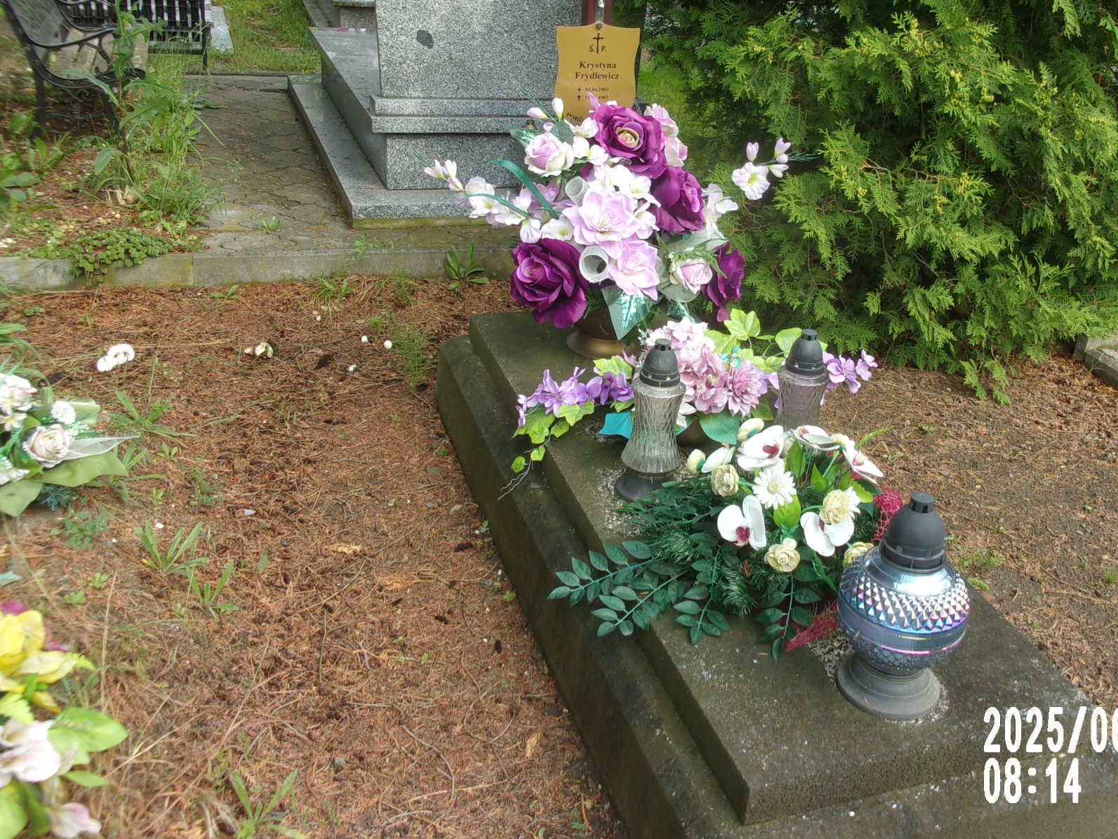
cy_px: 336
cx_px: 674
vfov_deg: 39.5
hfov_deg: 51.0
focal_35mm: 36
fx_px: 1163
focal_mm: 5.1
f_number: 3.9
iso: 80
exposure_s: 1/150
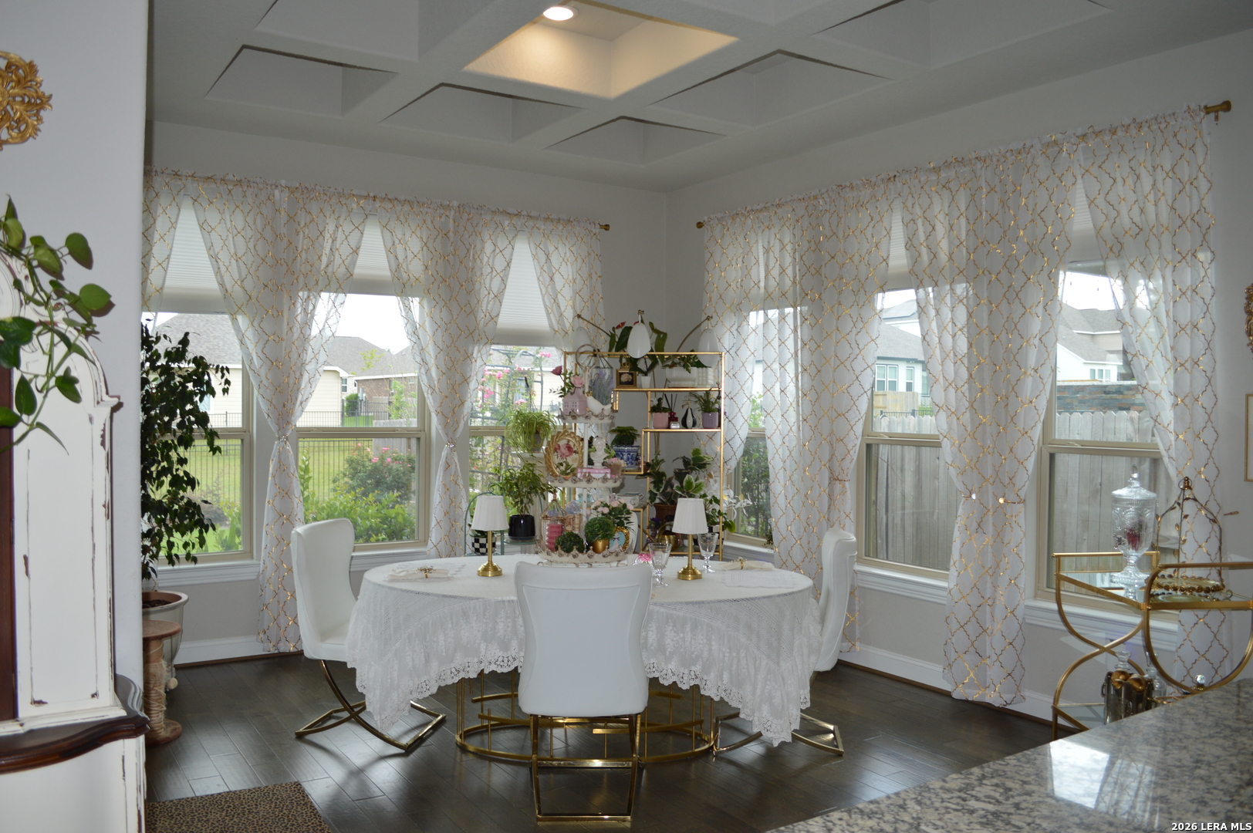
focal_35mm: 27
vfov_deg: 47.9
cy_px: 416
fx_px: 939
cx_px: 626
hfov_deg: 67.4
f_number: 4
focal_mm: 18
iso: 160
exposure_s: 1/125
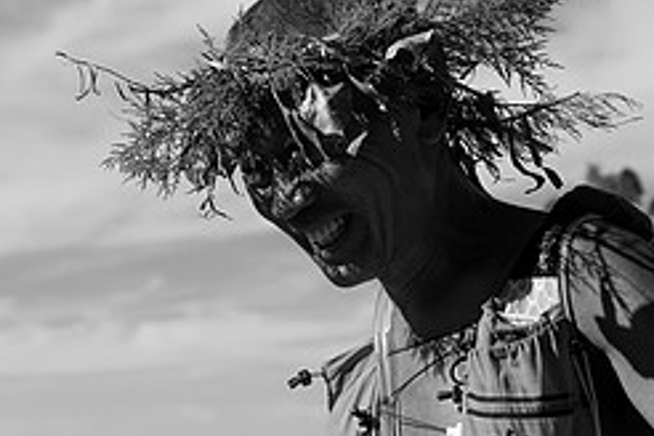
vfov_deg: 12.9
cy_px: 312
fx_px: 1926
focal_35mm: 106
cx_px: 312
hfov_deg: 19.3
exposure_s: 1/2500
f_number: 4
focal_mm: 35
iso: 160
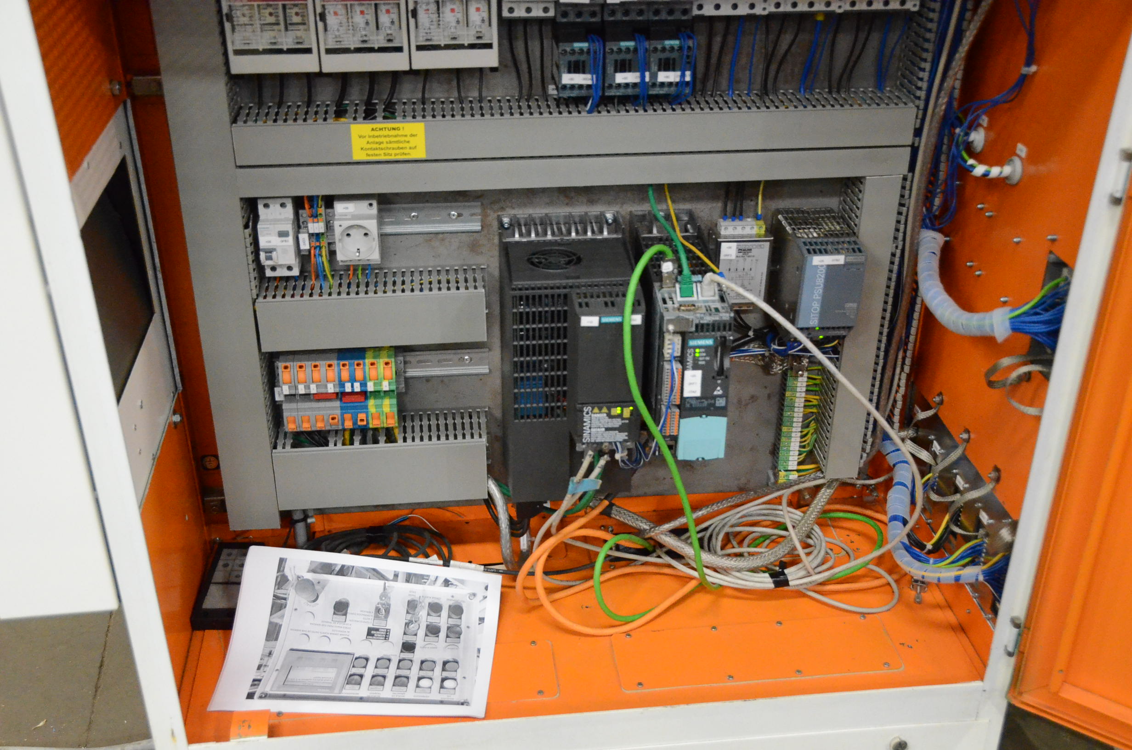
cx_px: 566
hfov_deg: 49.6
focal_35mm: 39
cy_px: 375
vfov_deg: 34.1
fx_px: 1224
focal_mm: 26
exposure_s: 1/200
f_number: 4
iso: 6400
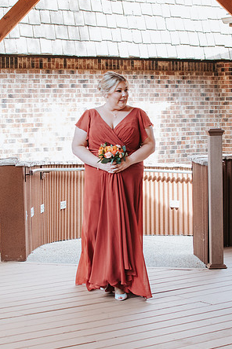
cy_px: 174
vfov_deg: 24.2
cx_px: 123
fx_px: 812
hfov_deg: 16.3
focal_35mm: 84
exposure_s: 1/250
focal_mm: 35
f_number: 3.5
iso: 800
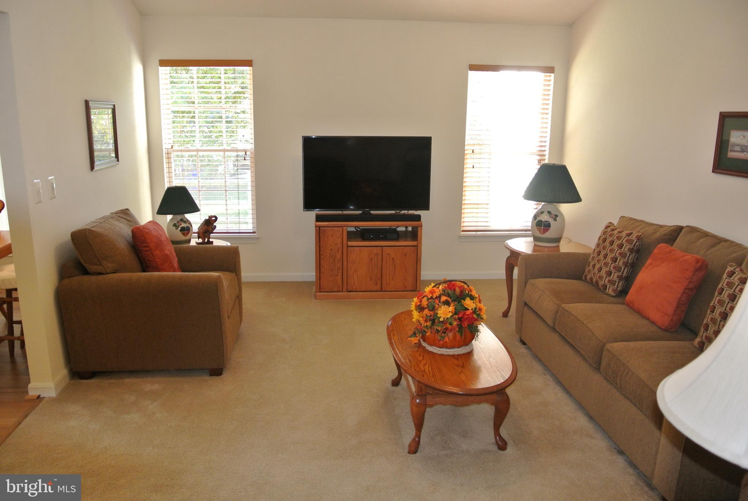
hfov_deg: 67.3
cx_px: 374
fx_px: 562
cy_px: 250
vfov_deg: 48.0
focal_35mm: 27
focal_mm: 10
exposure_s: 1/60
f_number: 3.5
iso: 450
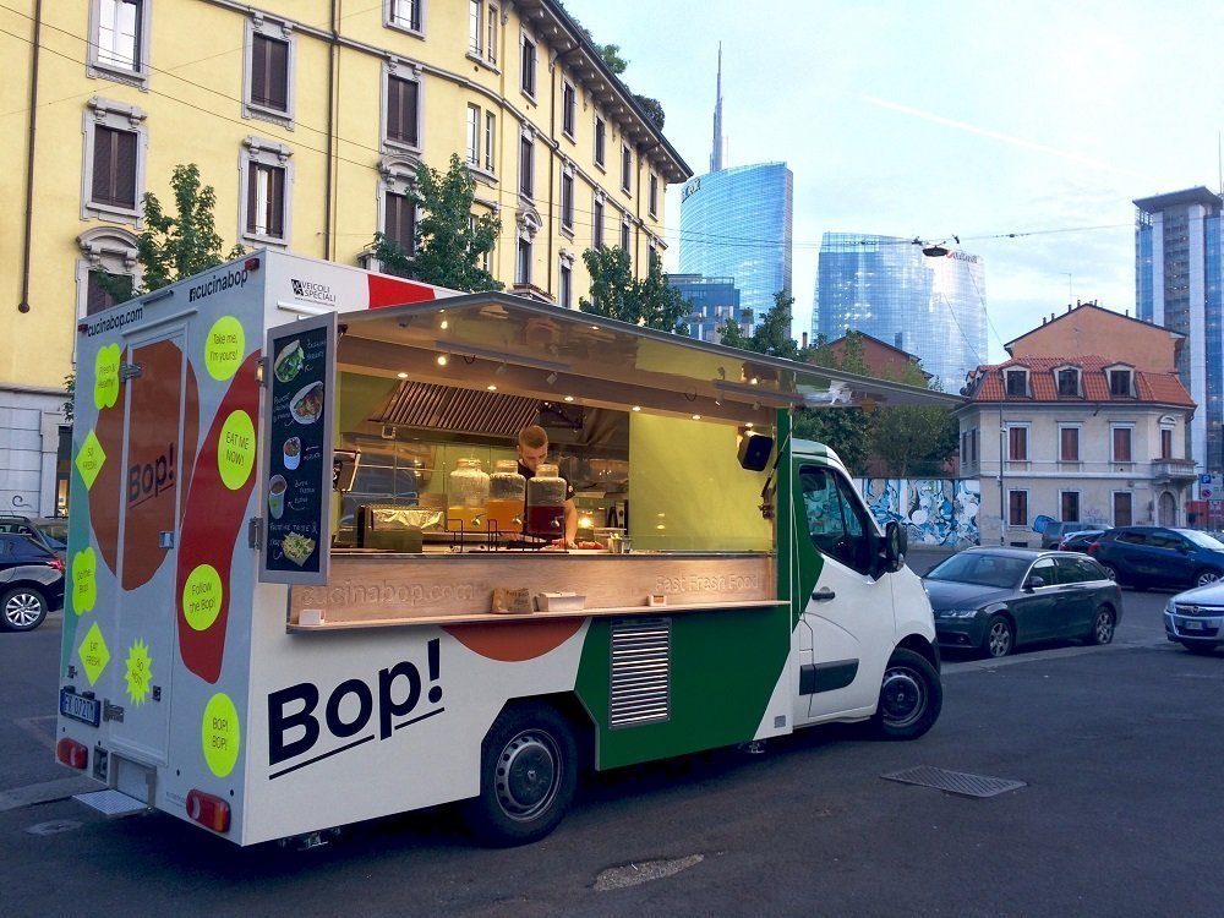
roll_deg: +0.6
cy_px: 459
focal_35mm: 29
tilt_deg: +0.8
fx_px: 1025
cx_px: 612
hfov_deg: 61.7
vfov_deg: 48.2
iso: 40
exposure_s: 1/50
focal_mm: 4.15
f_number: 2.2
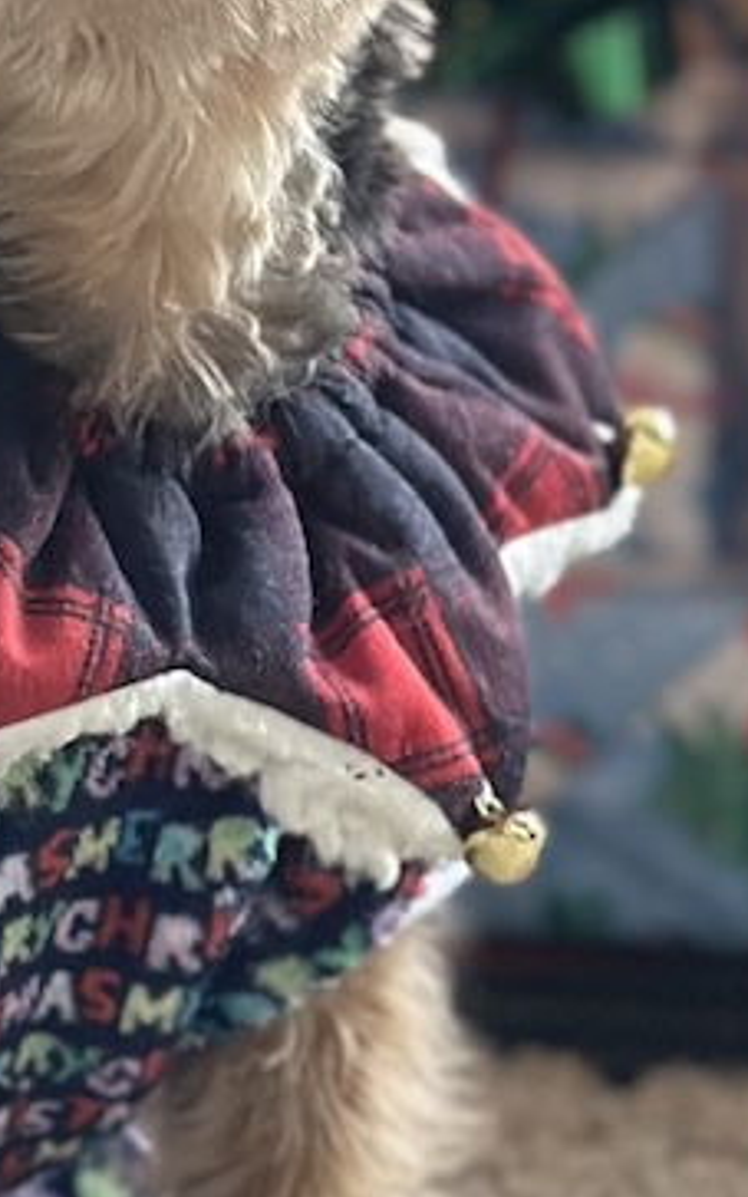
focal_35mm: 224
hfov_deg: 5.9
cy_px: 69
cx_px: 188
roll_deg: -1.0
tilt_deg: -1.6
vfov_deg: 9.3
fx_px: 7303
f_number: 1.78
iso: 320
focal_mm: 6.86
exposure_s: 1/40
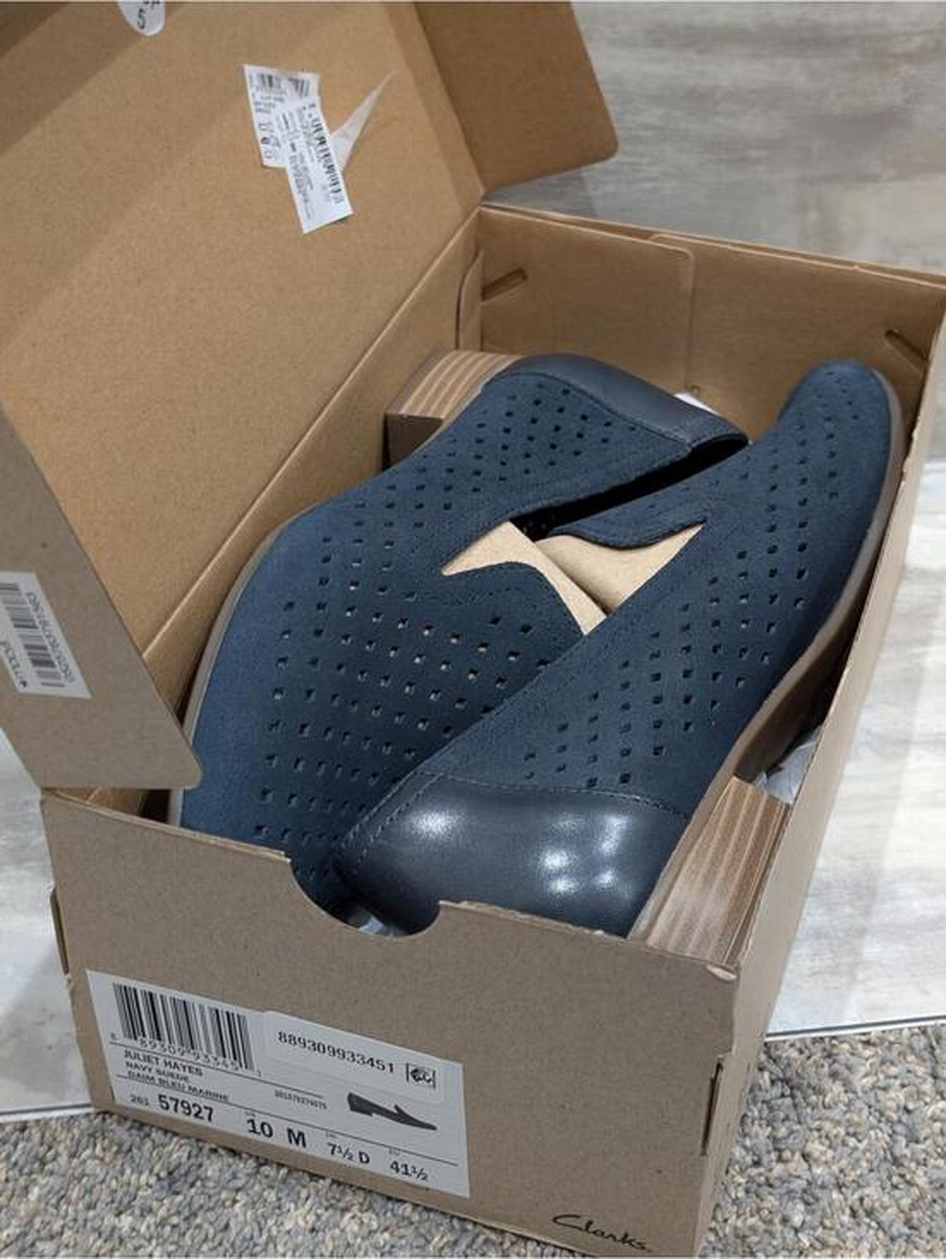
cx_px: 473
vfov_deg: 38.9
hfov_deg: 29.7
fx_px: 1783
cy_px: 630
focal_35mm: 49
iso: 275
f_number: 1.68
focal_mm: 6.9
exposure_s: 1/15
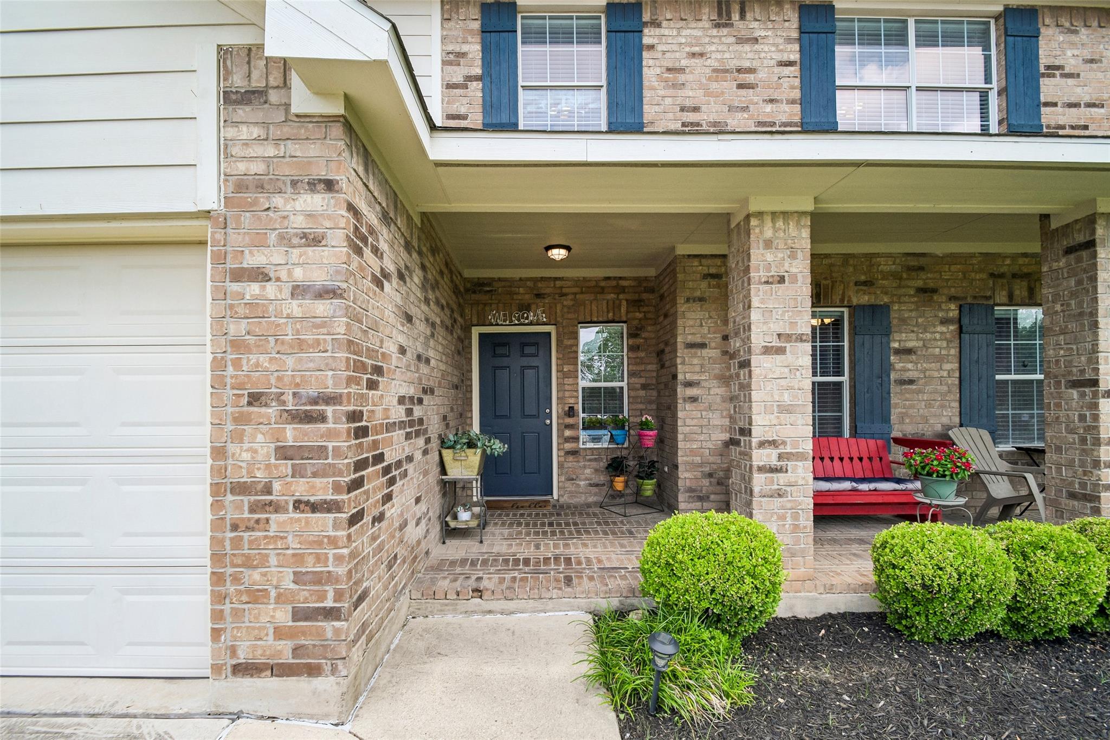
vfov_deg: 77.3
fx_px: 462
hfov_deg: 100.4
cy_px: 370
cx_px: 555
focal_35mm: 15
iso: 400
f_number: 8
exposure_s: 1/250
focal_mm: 10
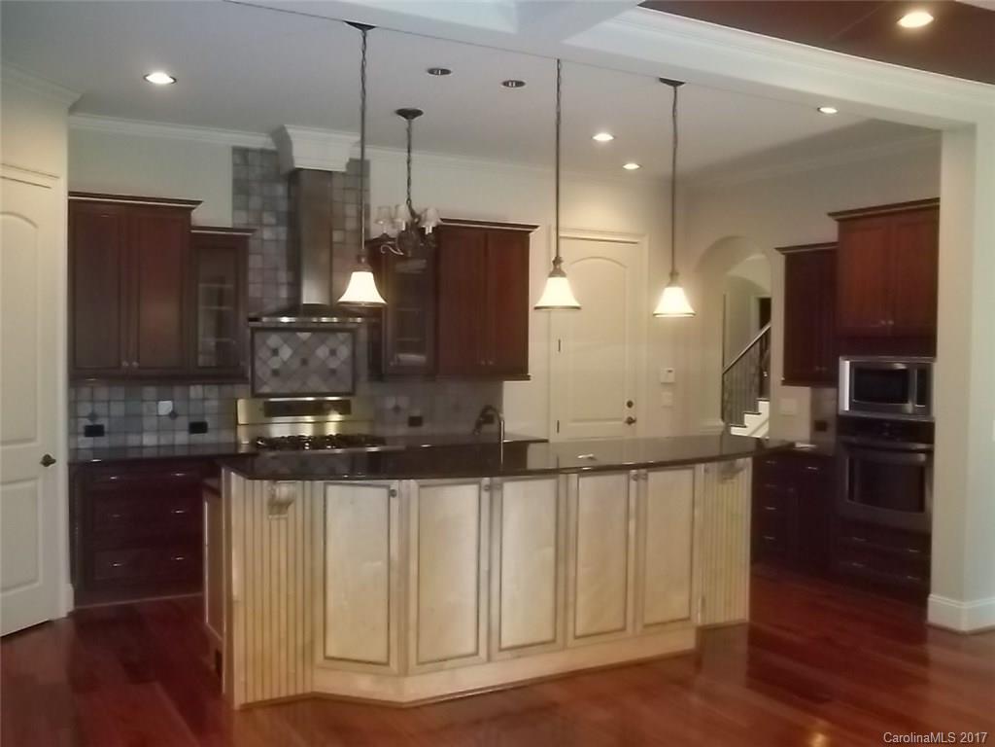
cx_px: 498
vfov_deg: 42.9
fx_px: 949
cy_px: 374
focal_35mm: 33
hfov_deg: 55.4
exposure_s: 1/30
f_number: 3.3
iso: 400
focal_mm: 5.9
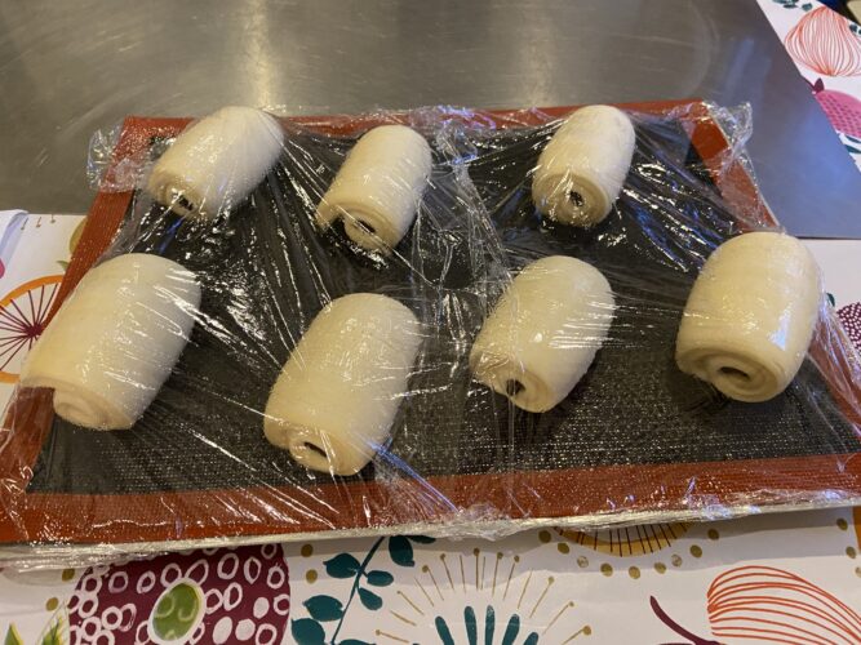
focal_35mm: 26
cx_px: 430
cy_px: 322
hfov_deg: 67.3
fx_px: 647
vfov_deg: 53.0
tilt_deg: -50.9
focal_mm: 4.25
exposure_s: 1/50
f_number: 1.8
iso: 500
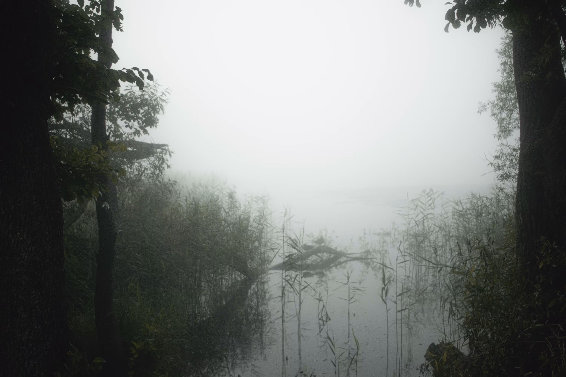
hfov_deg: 47.9
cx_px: 283
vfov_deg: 33.0
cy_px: 188
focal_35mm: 40
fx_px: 637
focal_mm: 27
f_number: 4
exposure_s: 1/200
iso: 200
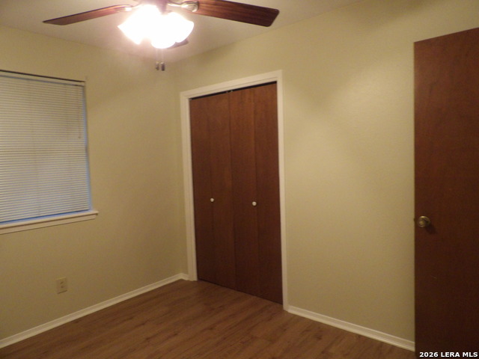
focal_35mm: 24
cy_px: 180
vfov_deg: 56.8
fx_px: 332
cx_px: 240
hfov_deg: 71.6
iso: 783
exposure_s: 1/17
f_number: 3.2
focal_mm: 4.3
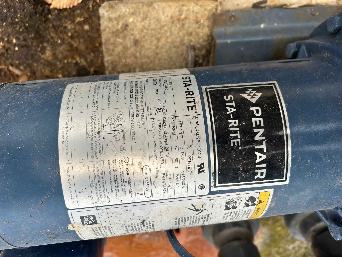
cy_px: 128
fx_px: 257
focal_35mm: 26
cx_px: 171
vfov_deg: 53.1
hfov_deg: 67.3
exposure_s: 1/1468
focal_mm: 5.7
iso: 50
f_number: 1.5
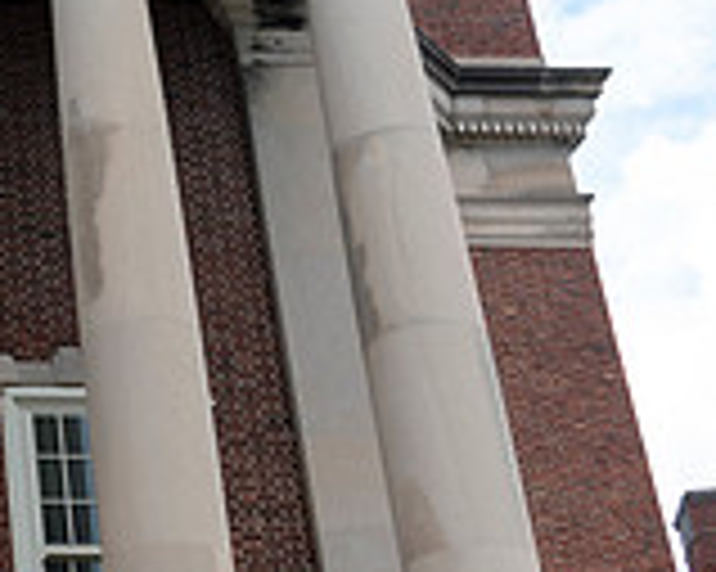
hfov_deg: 19.4
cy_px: 223
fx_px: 1821
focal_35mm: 86
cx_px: -355
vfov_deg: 17.8
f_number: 5.6
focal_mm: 24
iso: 80
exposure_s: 1/60
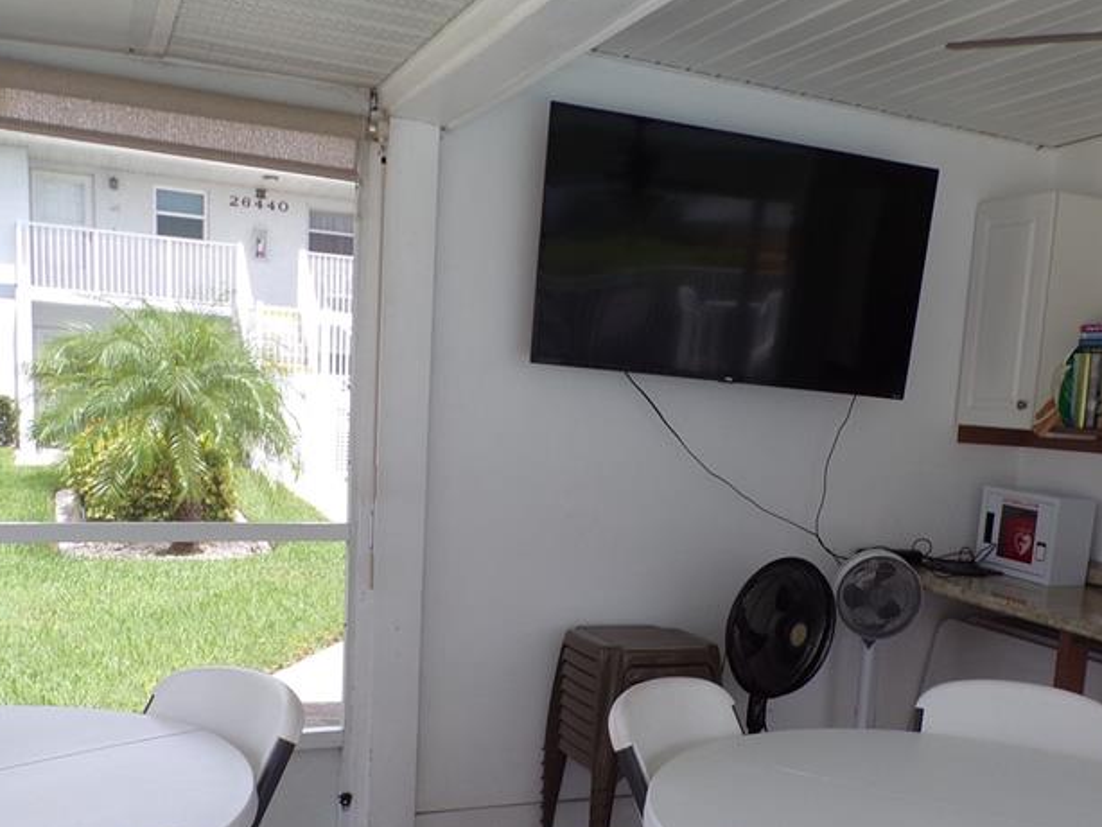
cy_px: 590
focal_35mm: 40
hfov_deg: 46.4
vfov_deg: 35.4
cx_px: 689
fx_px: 1274
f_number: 4.3
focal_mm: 4.3
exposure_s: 1/150
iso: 80
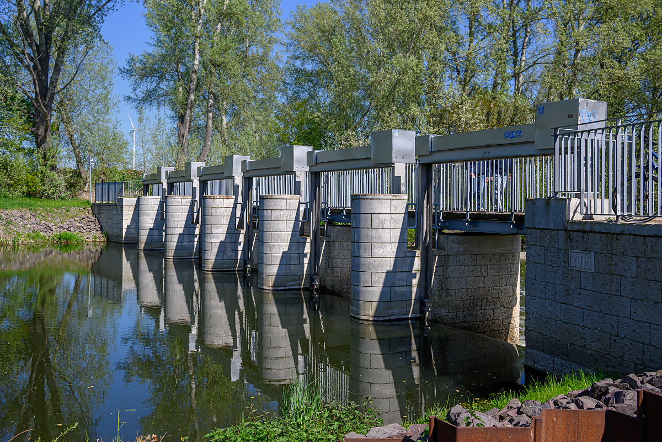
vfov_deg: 40.8
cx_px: 331
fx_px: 593
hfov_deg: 58.3
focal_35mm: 32
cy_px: 221
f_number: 8
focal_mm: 21.5
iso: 200
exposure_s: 1/640
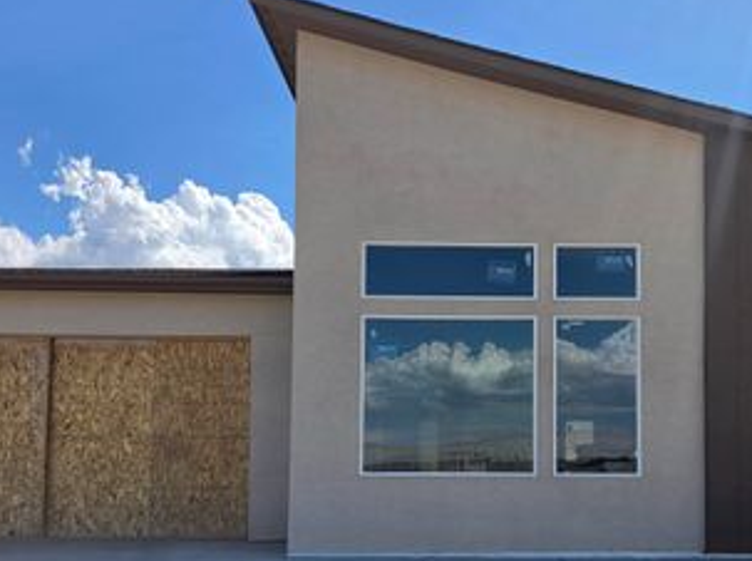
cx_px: 479
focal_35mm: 38
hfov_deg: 48.5
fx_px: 824
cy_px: 429
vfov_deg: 36.6
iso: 80
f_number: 1.8
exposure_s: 1/5000
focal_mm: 5.4
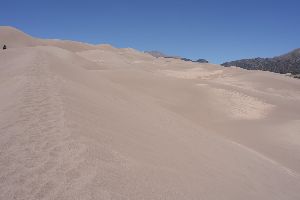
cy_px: 100
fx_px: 233
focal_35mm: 28
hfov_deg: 65.5
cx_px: 150
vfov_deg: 46.4
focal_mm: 28
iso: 80
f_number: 13
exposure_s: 1/160
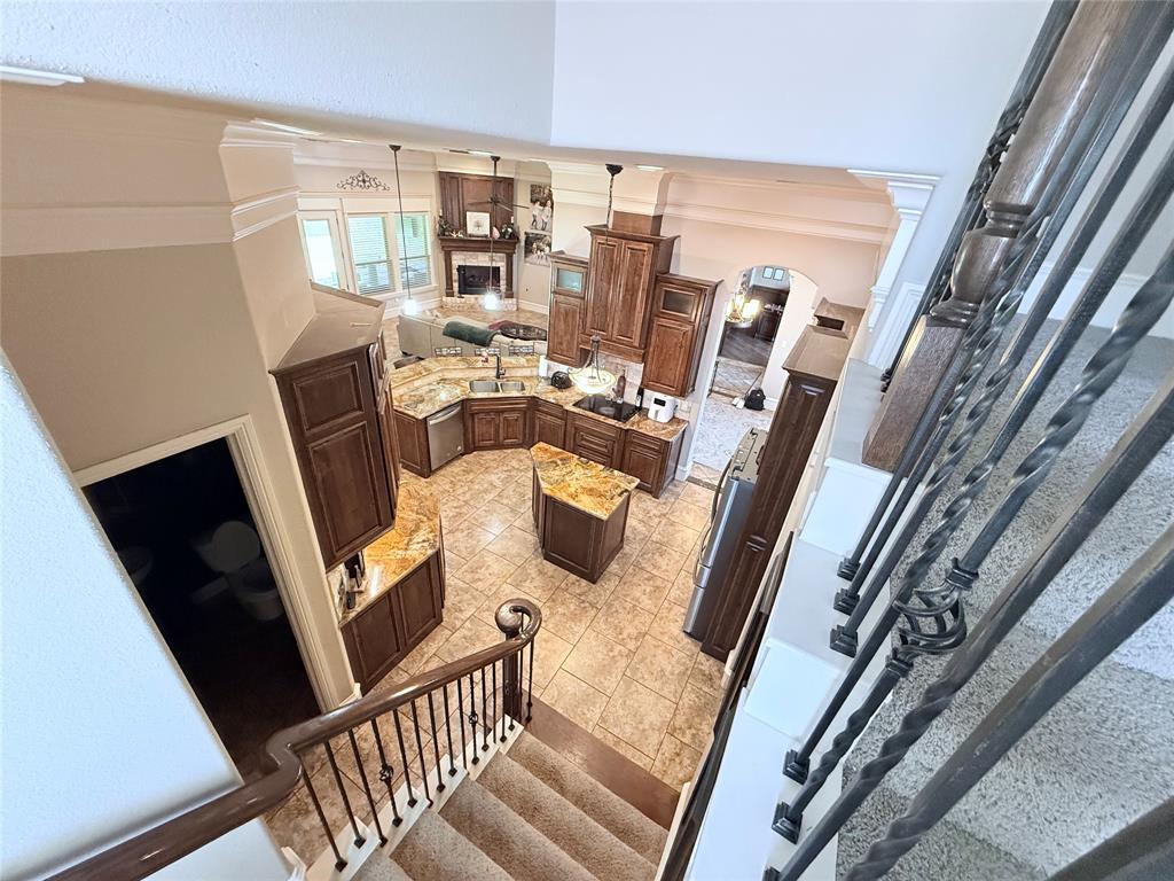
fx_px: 475
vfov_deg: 85.7
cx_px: 587
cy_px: 440
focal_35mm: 14
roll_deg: -5.9
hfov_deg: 102.1
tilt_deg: -29.5
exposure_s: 1/60
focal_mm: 2.22
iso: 640
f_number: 2.2
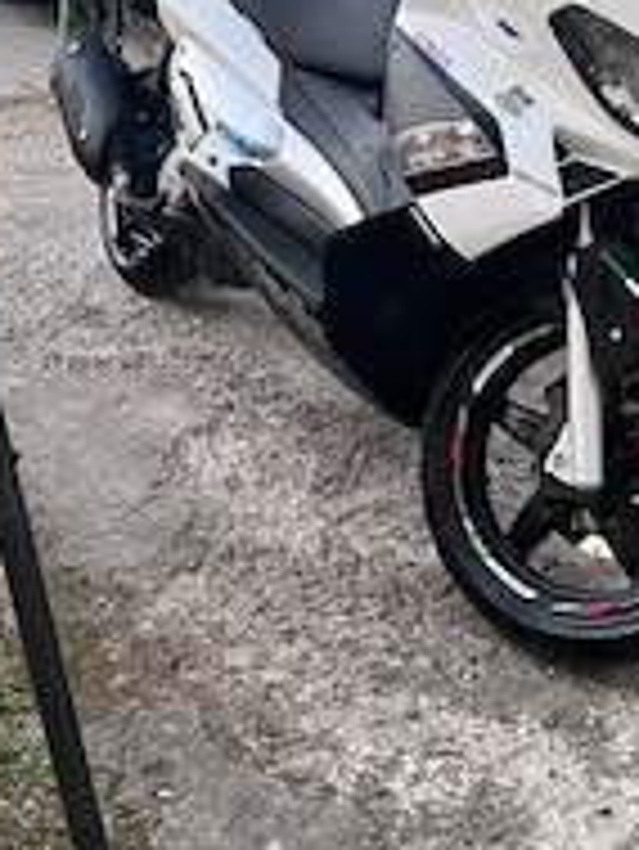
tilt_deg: -19.2
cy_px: 243
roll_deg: -6.6
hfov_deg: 26.5
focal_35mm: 55
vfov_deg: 34.4
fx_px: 1352
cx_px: 400
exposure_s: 1/60
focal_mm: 5.7
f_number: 1.5
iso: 200
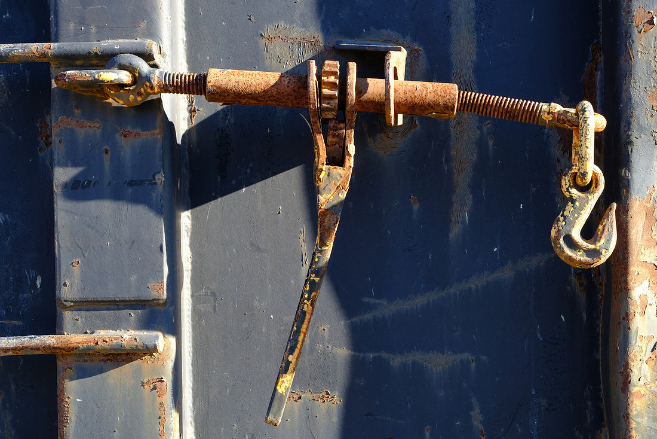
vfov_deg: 26.5
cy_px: 220
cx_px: 328
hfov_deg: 38.9
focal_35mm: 51
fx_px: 931
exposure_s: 1/26
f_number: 11
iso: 200
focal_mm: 34.3
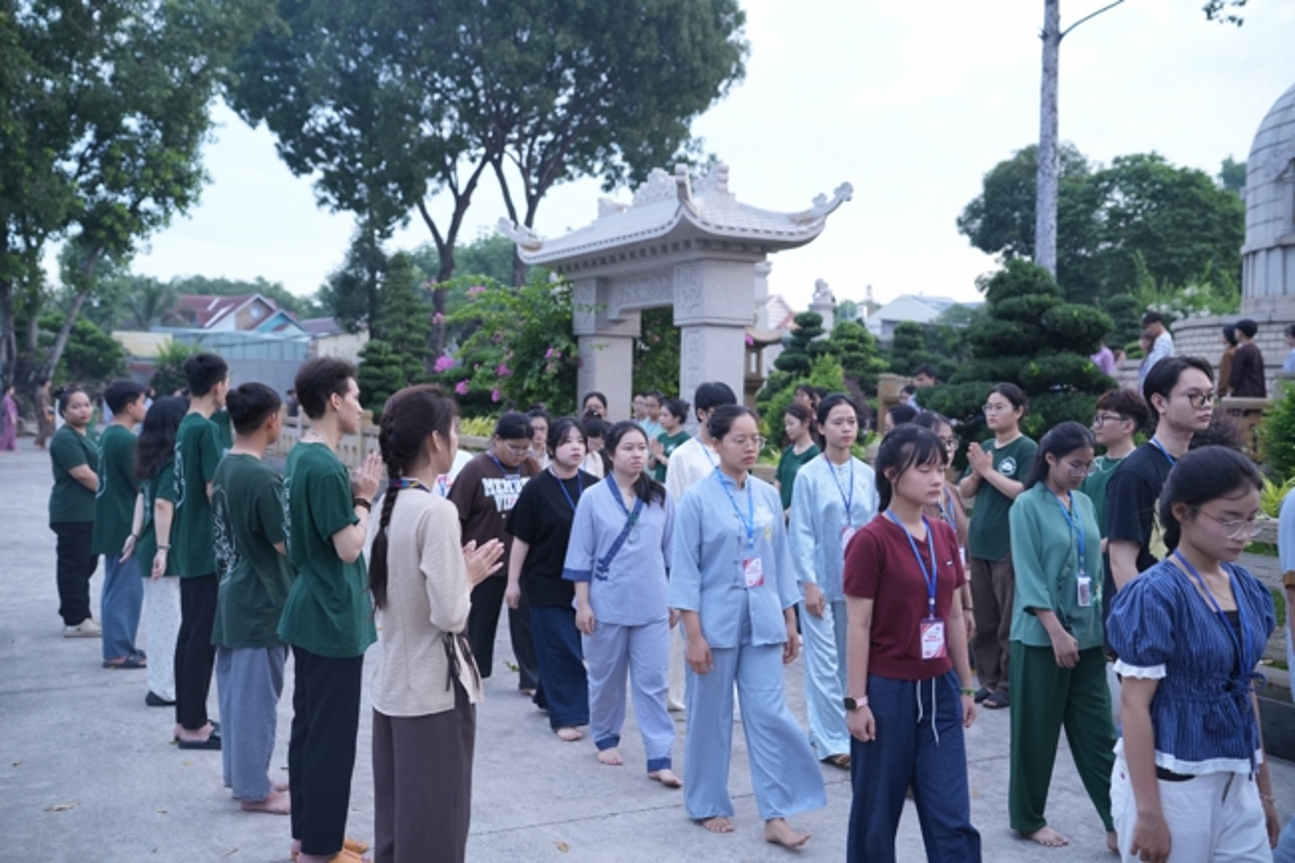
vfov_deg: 36.9
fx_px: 1295
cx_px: 648
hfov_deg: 53.1
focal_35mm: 36
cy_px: 432
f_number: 3.2
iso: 1250
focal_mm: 36
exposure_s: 1/400
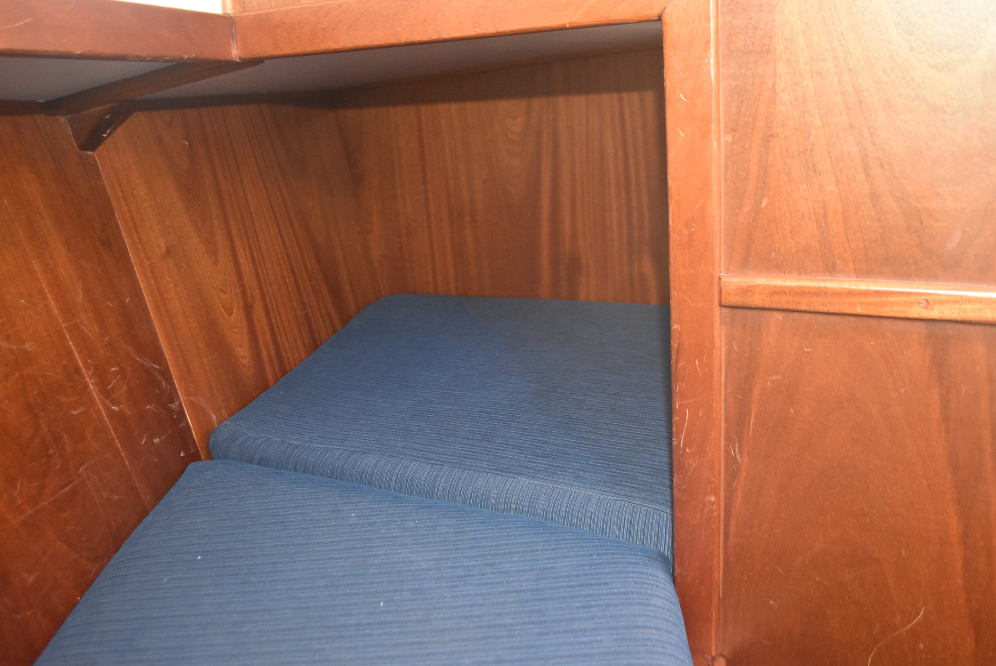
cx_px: 498
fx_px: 914
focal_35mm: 33
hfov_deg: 57.2
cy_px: 333
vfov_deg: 40.0
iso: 2800
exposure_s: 1/60
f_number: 3.8
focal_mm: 22
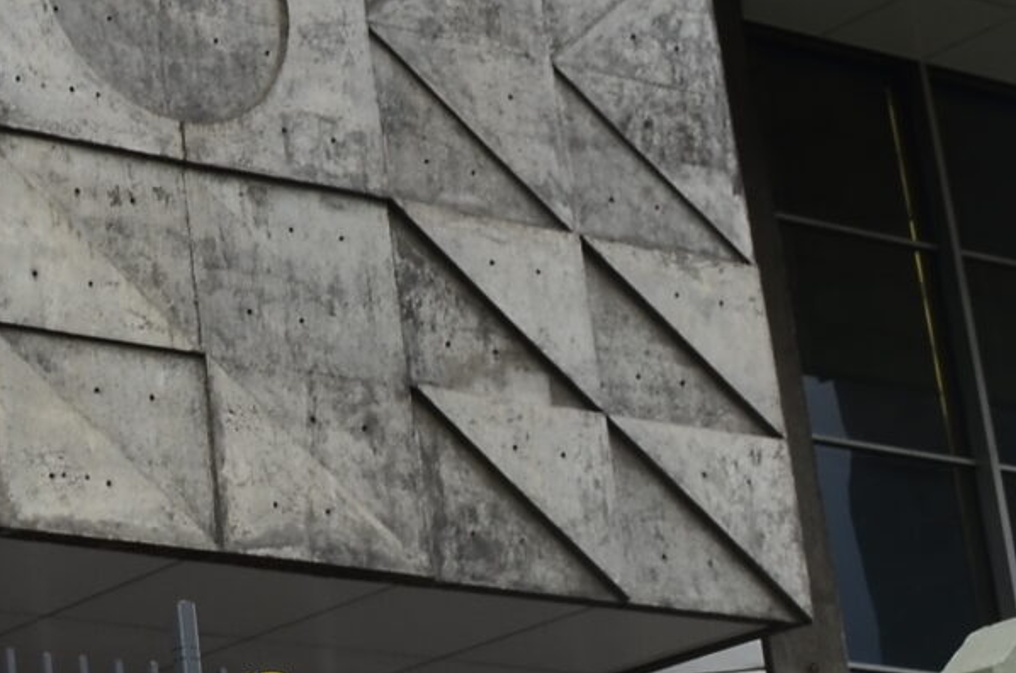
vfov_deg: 12.5
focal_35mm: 109
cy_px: 486
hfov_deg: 16.5
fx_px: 3074
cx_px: -642
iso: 100
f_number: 10
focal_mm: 17
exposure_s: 1/10
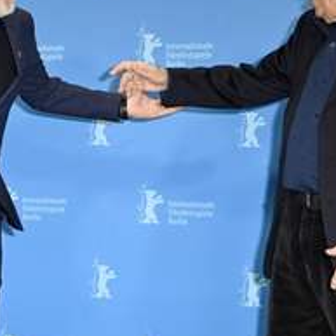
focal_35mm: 99
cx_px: 123
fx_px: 1087
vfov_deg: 17.5
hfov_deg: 17.5
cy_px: 122
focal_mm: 50
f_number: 5
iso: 800
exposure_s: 1/160
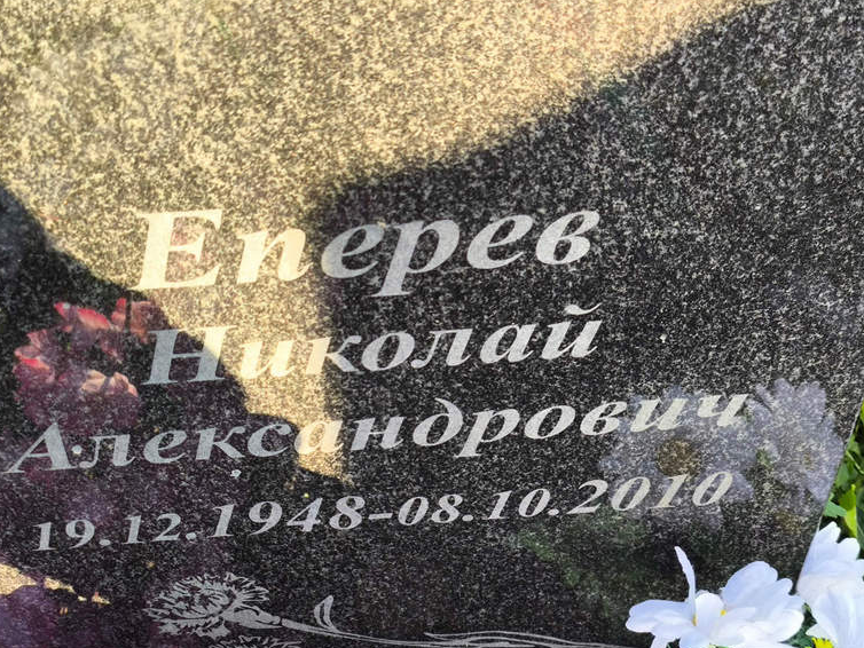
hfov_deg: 36.2
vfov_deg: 27.5
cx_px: 415
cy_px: 329
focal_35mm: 53
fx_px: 1323
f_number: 1.7
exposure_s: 1/129
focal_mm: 4.71
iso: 50
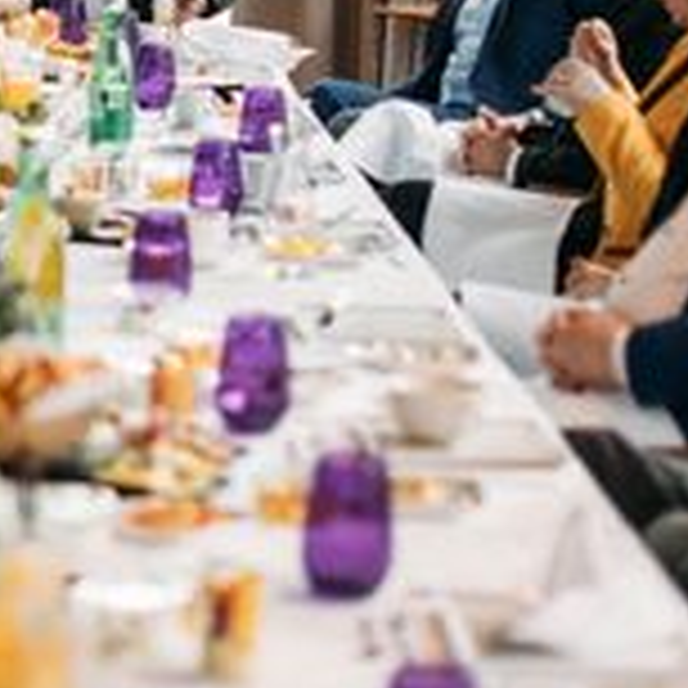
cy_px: -16
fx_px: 3193
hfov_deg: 12.0
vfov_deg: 12.1
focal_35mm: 142
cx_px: -166
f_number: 2
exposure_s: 1/1000
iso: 2000
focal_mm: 50
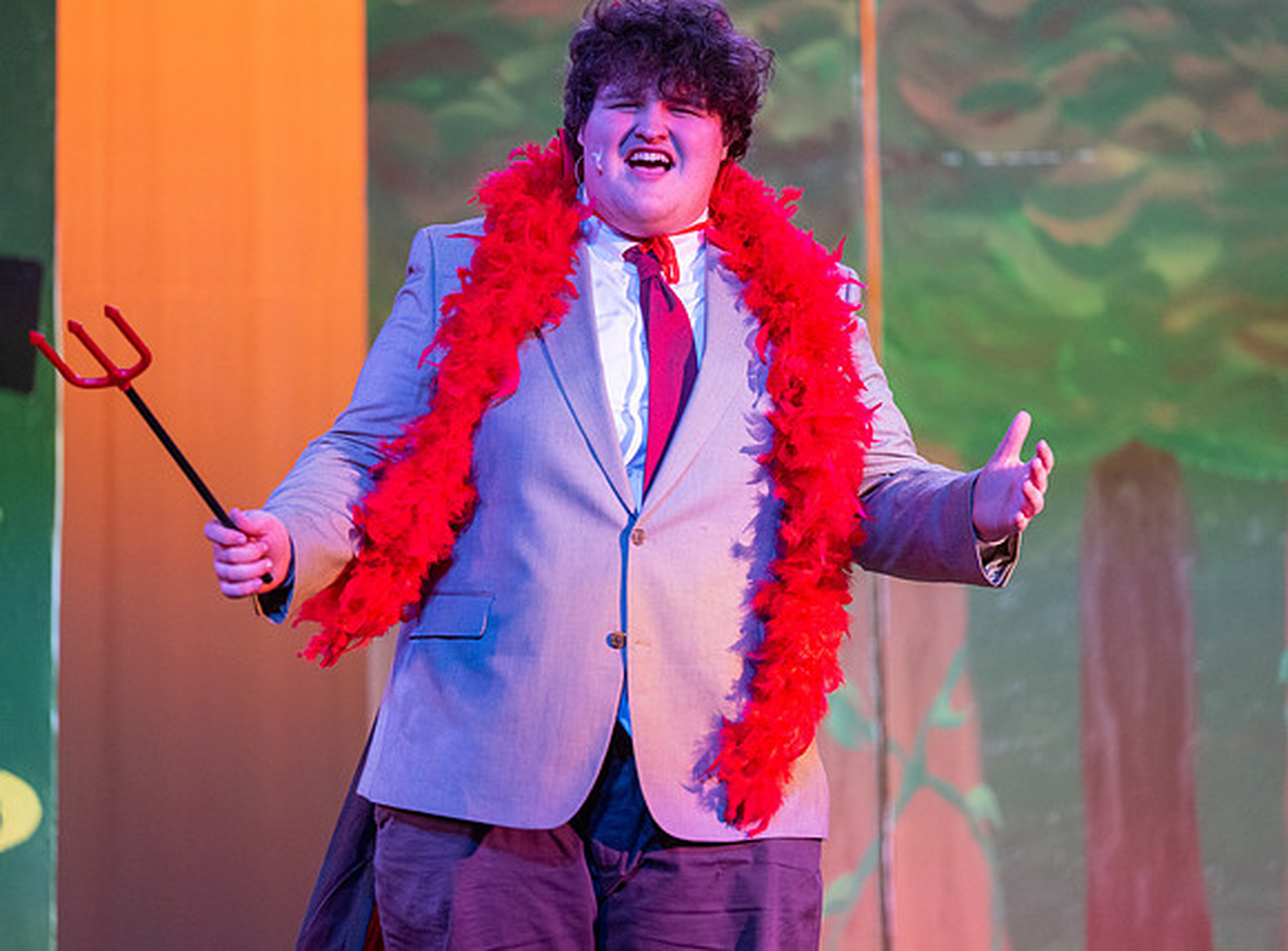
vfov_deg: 6.1
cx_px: 622
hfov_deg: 8.2
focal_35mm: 242
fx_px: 8959
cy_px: 431
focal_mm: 200
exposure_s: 1/400
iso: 1000
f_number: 2.8
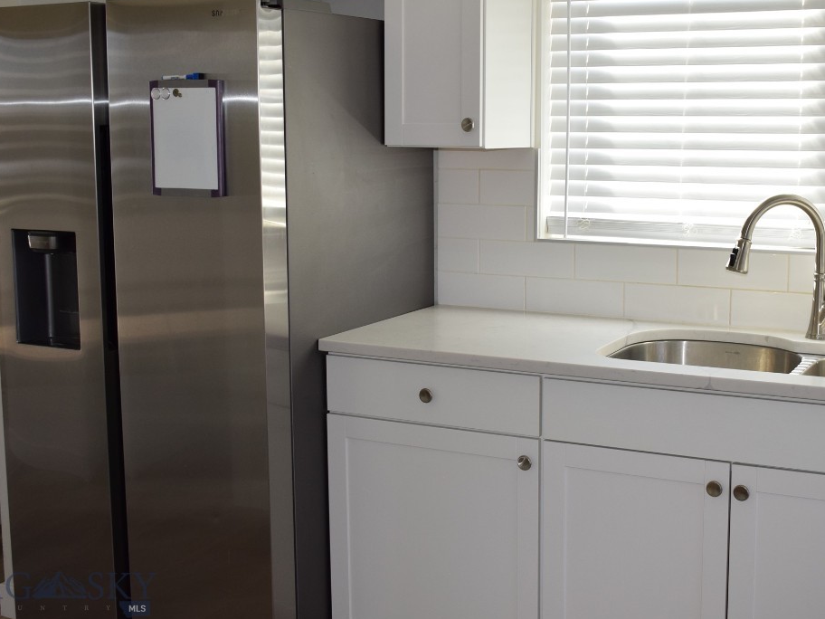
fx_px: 1215
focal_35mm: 51
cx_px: 479
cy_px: 282
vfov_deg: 28.5
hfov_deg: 37.4
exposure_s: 1/125
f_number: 5.6
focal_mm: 28
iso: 500
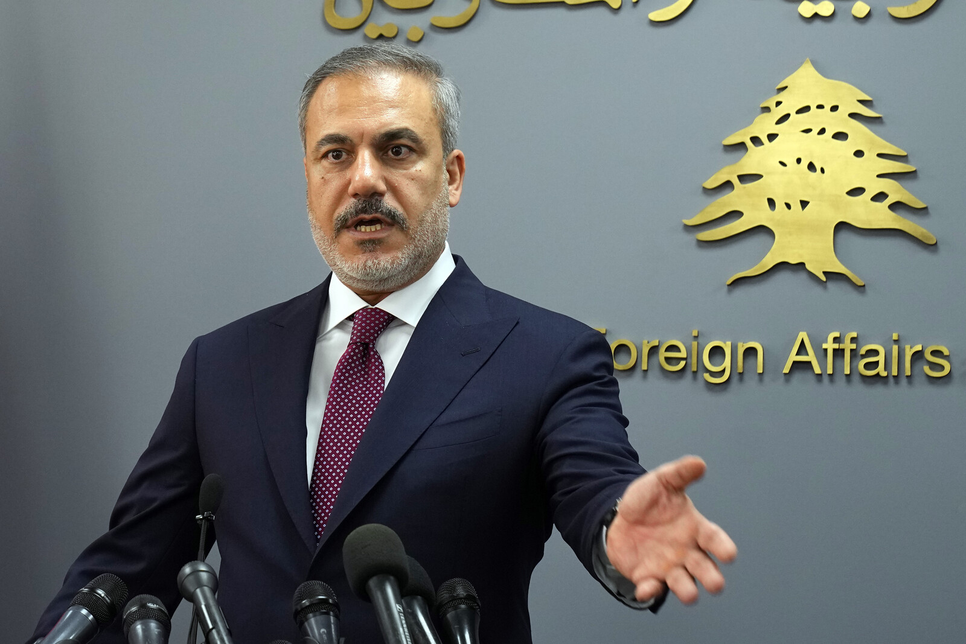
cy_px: 322
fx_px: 1878
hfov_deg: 28.8
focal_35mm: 70
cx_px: 483
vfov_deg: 19.5
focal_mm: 70
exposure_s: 1/200
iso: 1250
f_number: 4.5
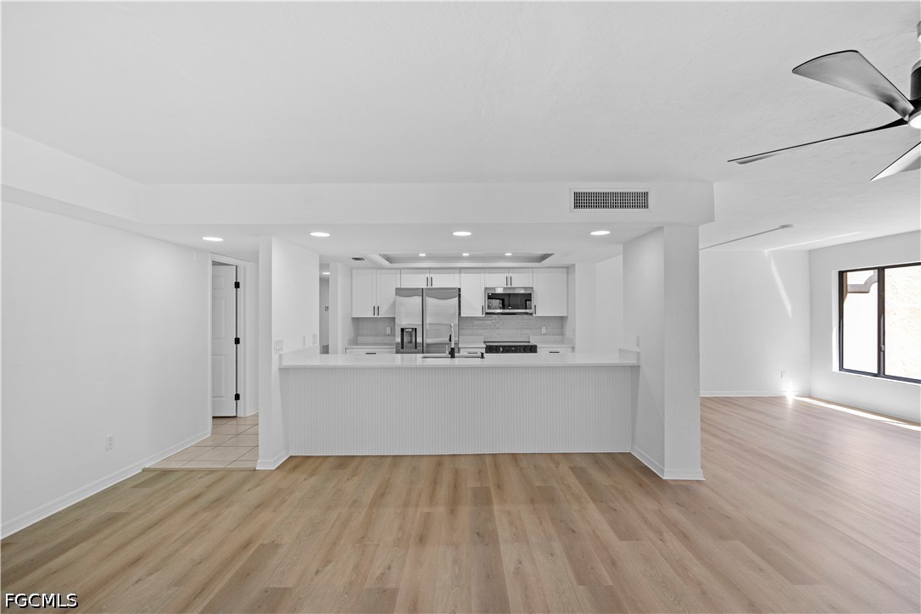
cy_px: 307
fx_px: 409
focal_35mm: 16
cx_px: 460
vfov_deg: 73.7
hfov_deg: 96.7
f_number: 4
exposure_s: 1/160
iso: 400
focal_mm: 16
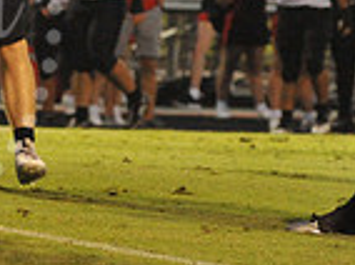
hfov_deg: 2.5
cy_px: 12
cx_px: -178
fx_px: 8047
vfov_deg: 1.9
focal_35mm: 786
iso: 6400
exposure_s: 1/200
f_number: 5.6
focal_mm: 200
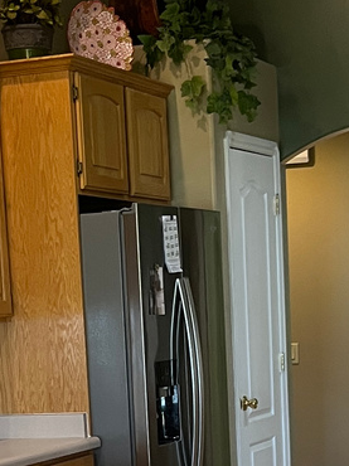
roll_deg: +2.1
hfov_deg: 13.7
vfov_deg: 17.7
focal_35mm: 108
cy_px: 496
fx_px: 1453
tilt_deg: -6.2
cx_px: 171
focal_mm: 5.1
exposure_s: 1/60
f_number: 1.6
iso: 125
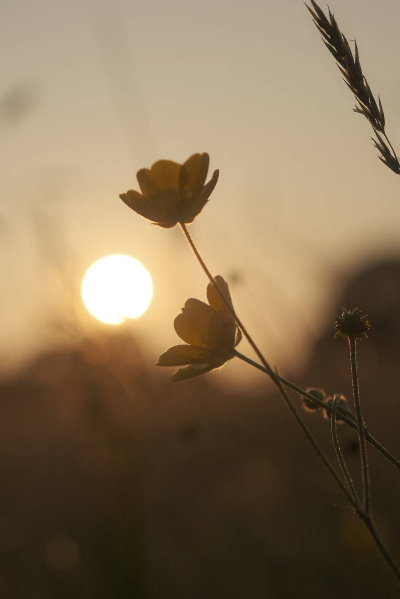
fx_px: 1716
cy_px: 275
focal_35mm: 103
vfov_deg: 19.8
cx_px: 192
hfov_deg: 13.3
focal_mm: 60.8
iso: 640
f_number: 5.6
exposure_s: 1/3800
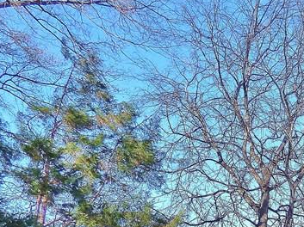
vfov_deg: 22.0
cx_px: 324
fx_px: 535
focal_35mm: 61
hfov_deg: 29.1
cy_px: 280
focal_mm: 3.61
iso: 160
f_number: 2.8
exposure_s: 1/500
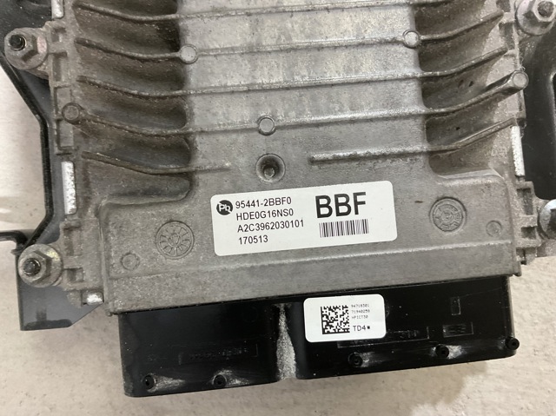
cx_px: 278
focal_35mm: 29
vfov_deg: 48.2
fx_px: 465
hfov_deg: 61.7
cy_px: 208
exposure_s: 1/50
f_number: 1.8
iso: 160
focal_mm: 3
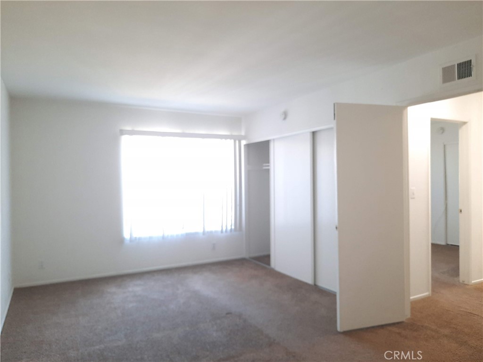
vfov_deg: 54.9
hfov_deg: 69.4
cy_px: 181
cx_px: 242
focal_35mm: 25
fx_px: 349
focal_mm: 4.6
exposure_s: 1/60
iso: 500
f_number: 2
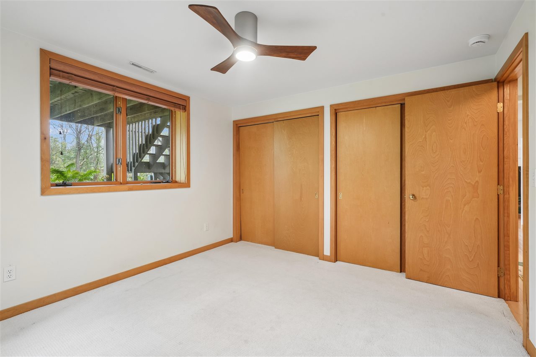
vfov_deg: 73.7
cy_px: 178
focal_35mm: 16
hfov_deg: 96.7
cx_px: 268
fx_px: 238
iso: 400
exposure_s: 1/3.33
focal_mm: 16
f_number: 10
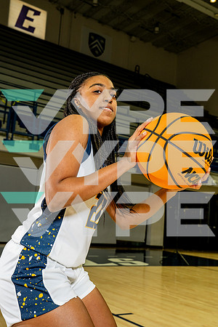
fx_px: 381
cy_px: 164
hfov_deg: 31.9
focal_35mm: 42
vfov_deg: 46.4
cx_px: 109
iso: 640
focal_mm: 42
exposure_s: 1/250
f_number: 7.1
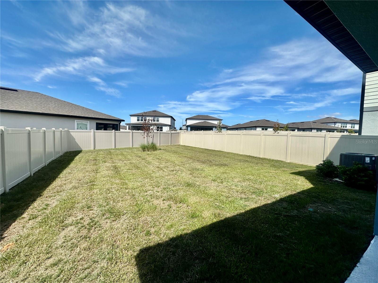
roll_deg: -2.2
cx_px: 189
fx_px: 153
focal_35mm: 14
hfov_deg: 102.1
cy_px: 142
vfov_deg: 85.7
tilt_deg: -2.5
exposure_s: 1/2506
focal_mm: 2.22
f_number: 2.2
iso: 50
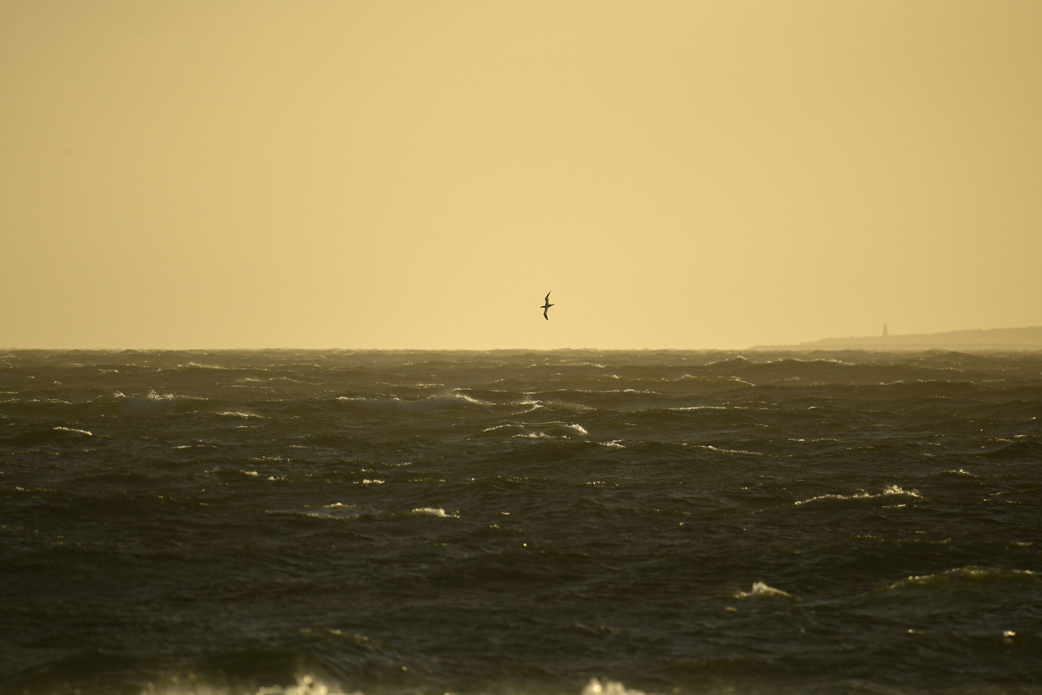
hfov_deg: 3.4
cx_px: 521
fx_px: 17365
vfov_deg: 2.3
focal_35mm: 600
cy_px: 348
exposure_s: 1/8000
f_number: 8
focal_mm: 600
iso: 500
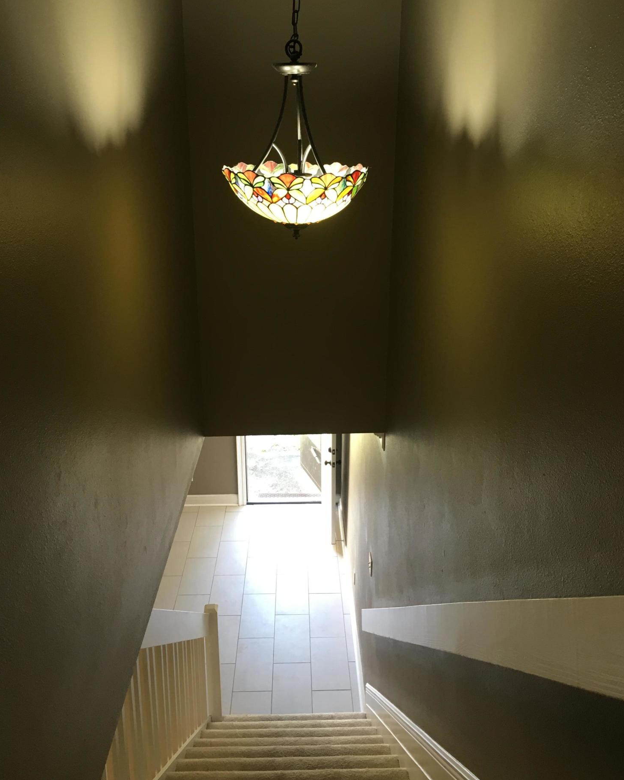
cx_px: 318
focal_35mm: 31
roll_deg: -0.2
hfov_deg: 47.1
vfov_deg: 57.2
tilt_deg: -19.9
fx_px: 716
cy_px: 378
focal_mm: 4.15
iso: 64
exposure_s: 1/30
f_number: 2.2
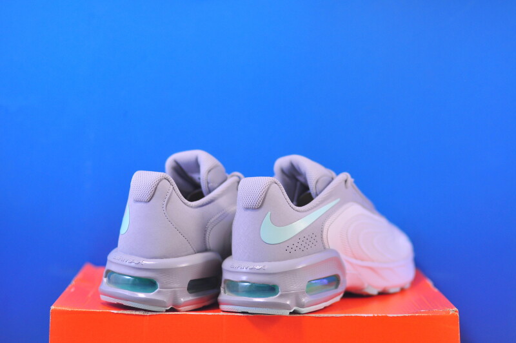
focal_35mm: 75
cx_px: 258
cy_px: 172
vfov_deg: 18.1
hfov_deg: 27.0
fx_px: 1073
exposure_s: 1/320
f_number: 2.2
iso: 250
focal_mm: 50
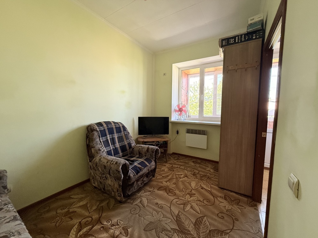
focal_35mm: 14
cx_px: 159
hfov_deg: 102.1
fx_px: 129
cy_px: 119
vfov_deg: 85.7
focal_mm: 2.22
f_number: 2.2
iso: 320
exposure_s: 1/99
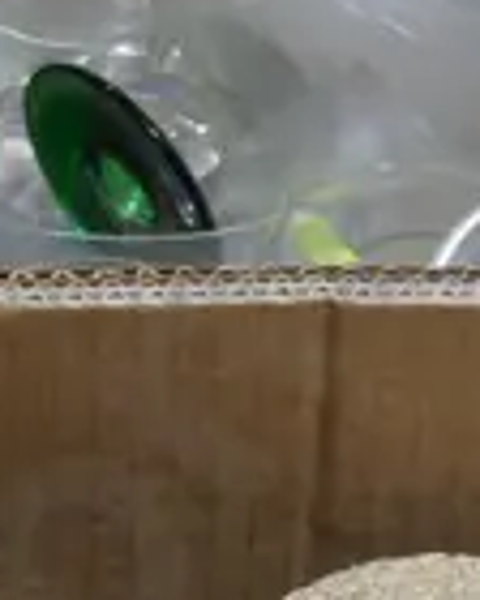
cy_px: 1067
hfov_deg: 5.6
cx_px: -302
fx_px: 4830
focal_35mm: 272
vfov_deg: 6.9
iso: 200
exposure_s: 1/80
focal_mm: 19
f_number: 4.1
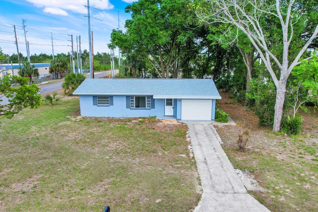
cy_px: 115
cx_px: 160
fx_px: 230
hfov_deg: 69.4
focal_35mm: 26
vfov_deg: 49.5
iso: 120
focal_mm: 8.38
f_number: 2.8
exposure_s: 1/160
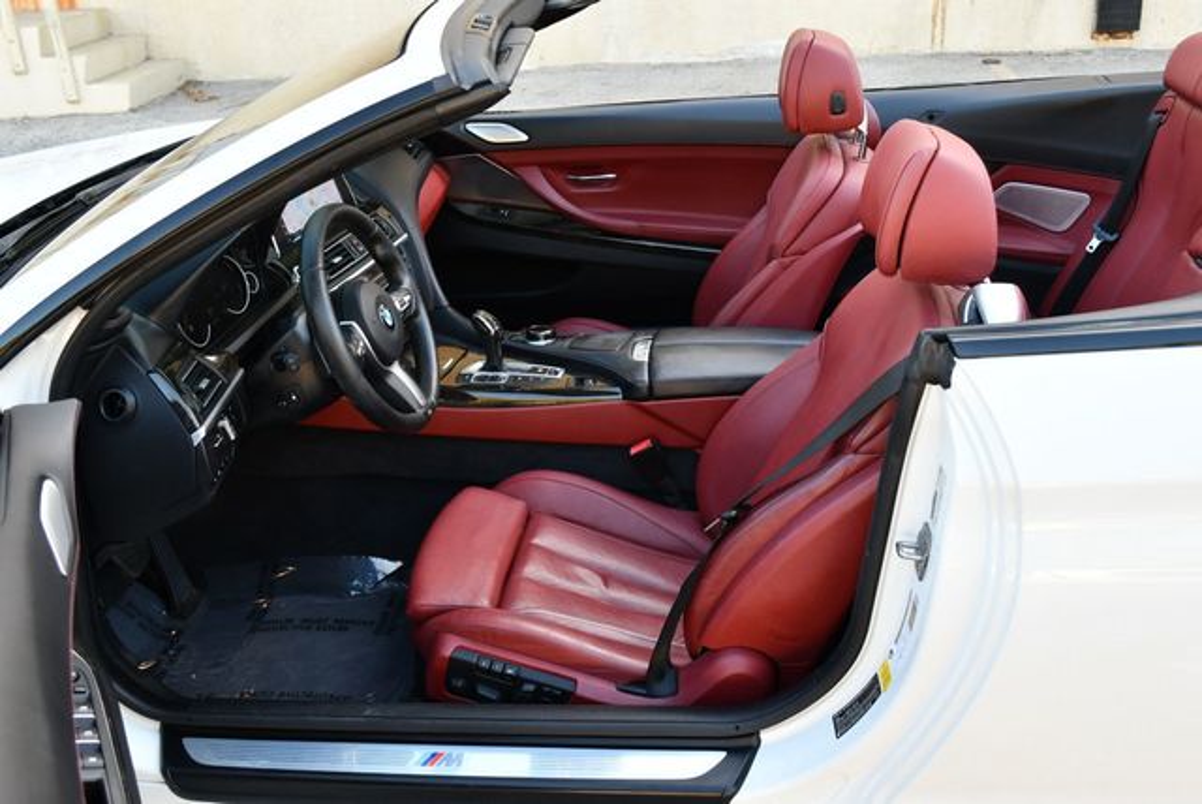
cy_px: 402
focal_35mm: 36
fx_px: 1203
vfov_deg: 36.9
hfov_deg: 53.1
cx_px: 601
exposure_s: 1/250
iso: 400
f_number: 3.5
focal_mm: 18
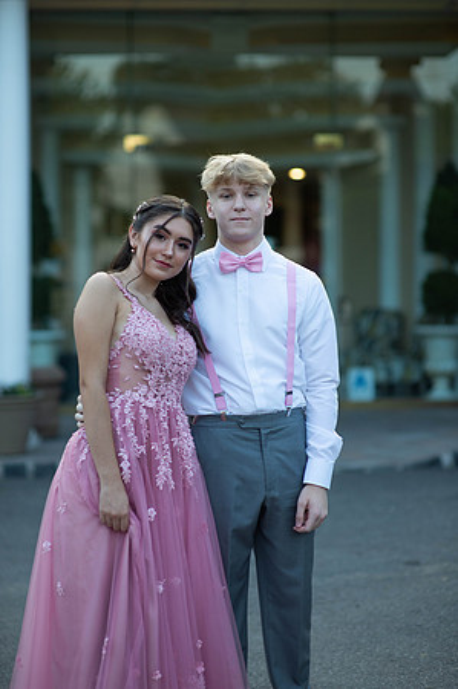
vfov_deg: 23.9
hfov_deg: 16.0
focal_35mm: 85
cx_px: 229
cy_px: 344
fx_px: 1626
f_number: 2
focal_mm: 85
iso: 250
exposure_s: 1/1000
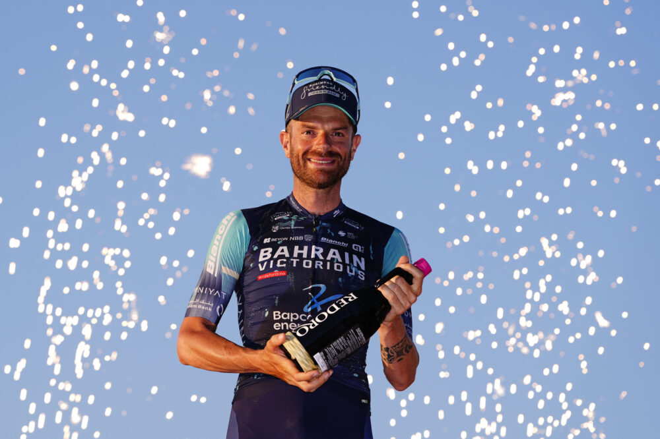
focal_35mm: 140
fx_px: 2566
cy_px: 220
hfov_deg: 14.7
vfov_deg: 9.8
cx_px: 330
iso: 125
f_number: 4.5
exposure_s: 1/500
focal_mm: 140
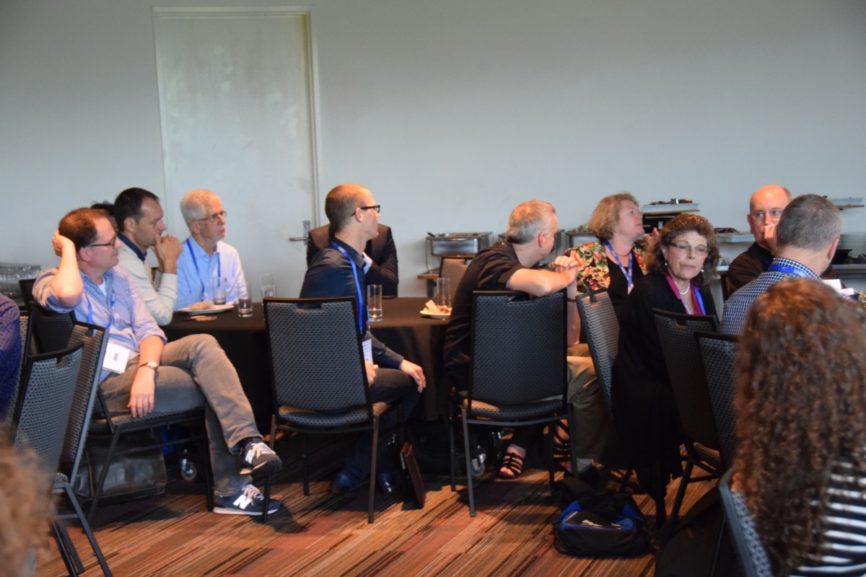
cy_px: 288
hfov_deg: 28.1
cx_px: 433
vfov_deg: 18.9
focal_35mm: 72
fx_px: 1732
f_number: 4.5
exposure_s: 1/60
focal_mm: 48
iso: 3600
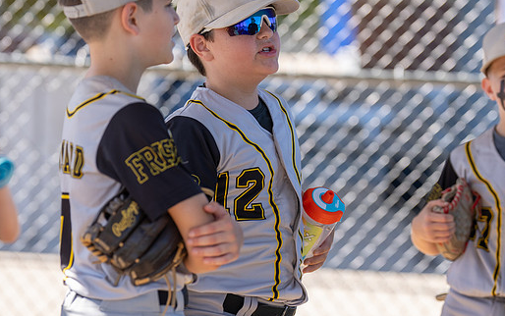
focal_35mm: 233
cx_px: 237
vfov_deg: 5.6
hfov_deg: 9.0
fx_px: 3209
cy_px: 99
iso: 100
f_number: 2.8
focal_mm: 126
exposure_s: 1/640
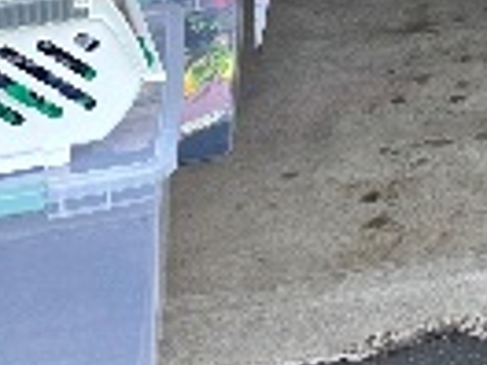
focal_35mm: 109
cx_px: 1026
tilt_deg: -5.5
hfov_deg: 14.4
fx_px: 1533
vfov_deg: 11.7
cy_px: -435
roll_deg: -1.4
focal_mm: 6.86
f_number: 1.78
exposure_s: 1/426
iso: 80
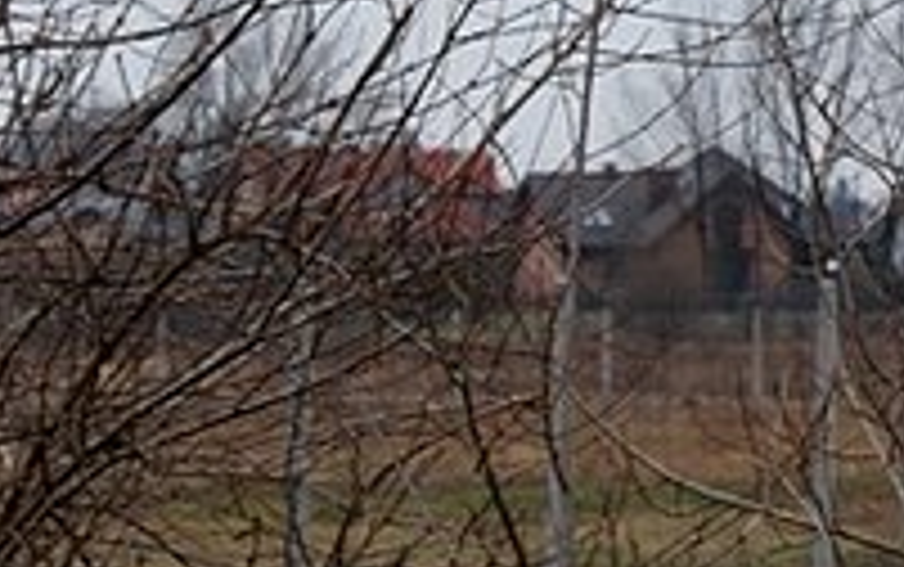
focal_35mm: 411
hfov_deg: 5.0
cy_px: 58
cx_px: 1718
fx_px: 10134
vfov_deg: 3.2
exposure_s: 1/160
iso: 100
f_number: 8
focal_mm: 60
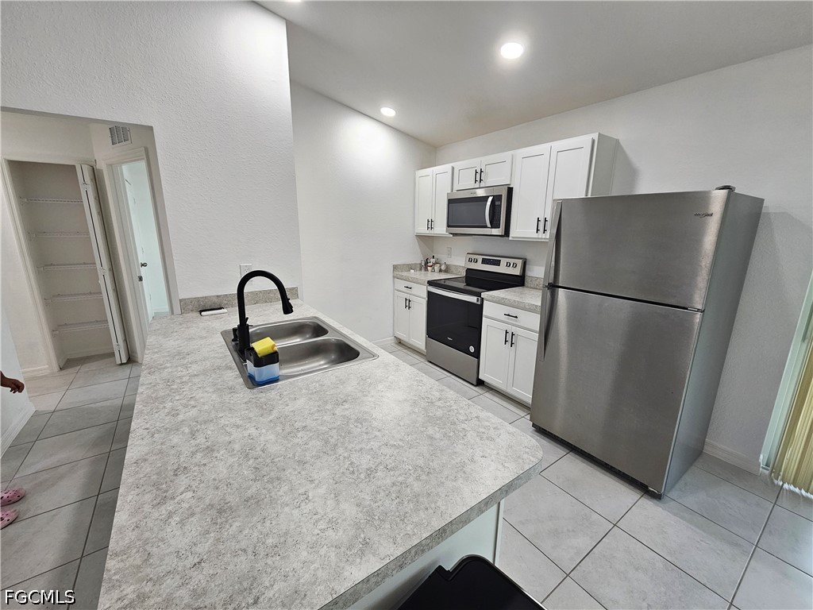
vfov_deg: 89.9
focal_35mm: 13
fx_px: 305
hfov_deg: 106.2
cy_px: 305
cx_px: 406
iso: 100
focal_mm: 2.2
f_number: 2.2
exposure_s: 1/60
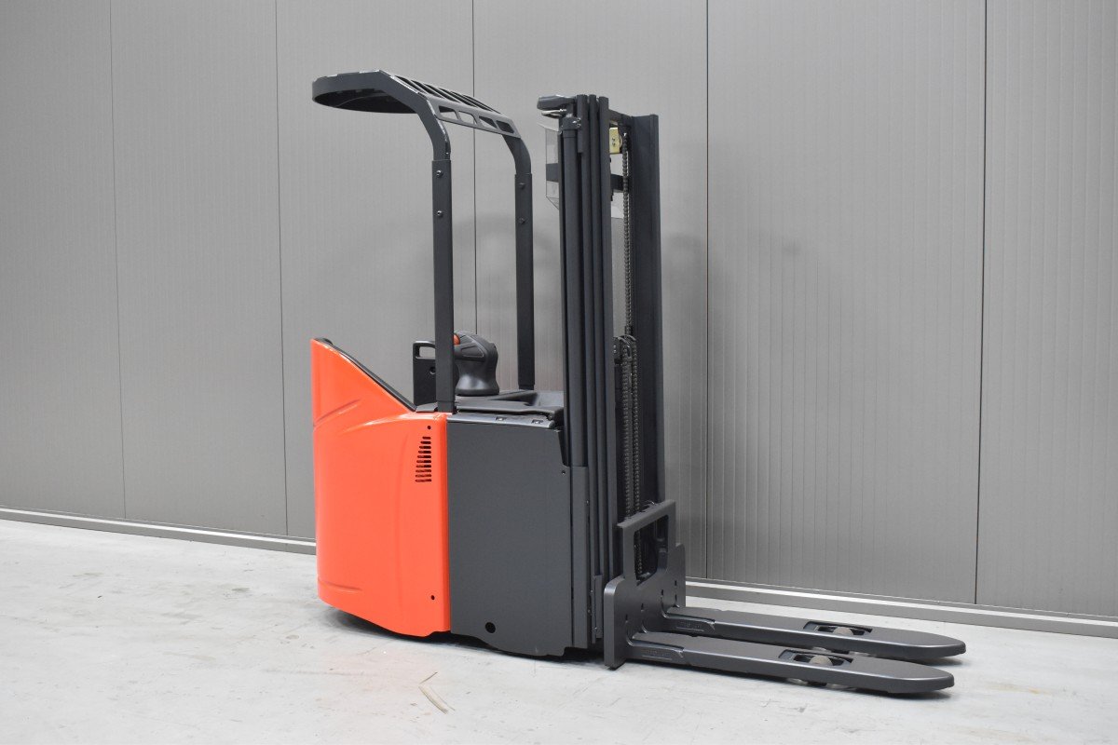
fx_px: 1118
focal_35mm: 36
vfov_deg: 36.9
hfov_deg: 53.1
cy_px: 372
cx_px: 559
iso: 2000
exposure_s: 1/40
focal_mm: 24
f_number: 5.6
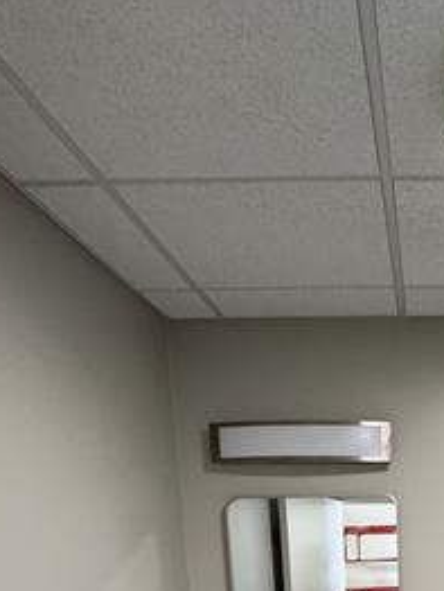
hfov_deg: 32.5
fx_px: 700
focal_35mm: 41
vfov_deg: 35.6
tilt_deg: -13.1
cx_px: 439
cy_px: 713
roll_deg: +2.1
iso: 320
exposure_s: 1/120
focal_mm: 2.22
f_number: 2.2
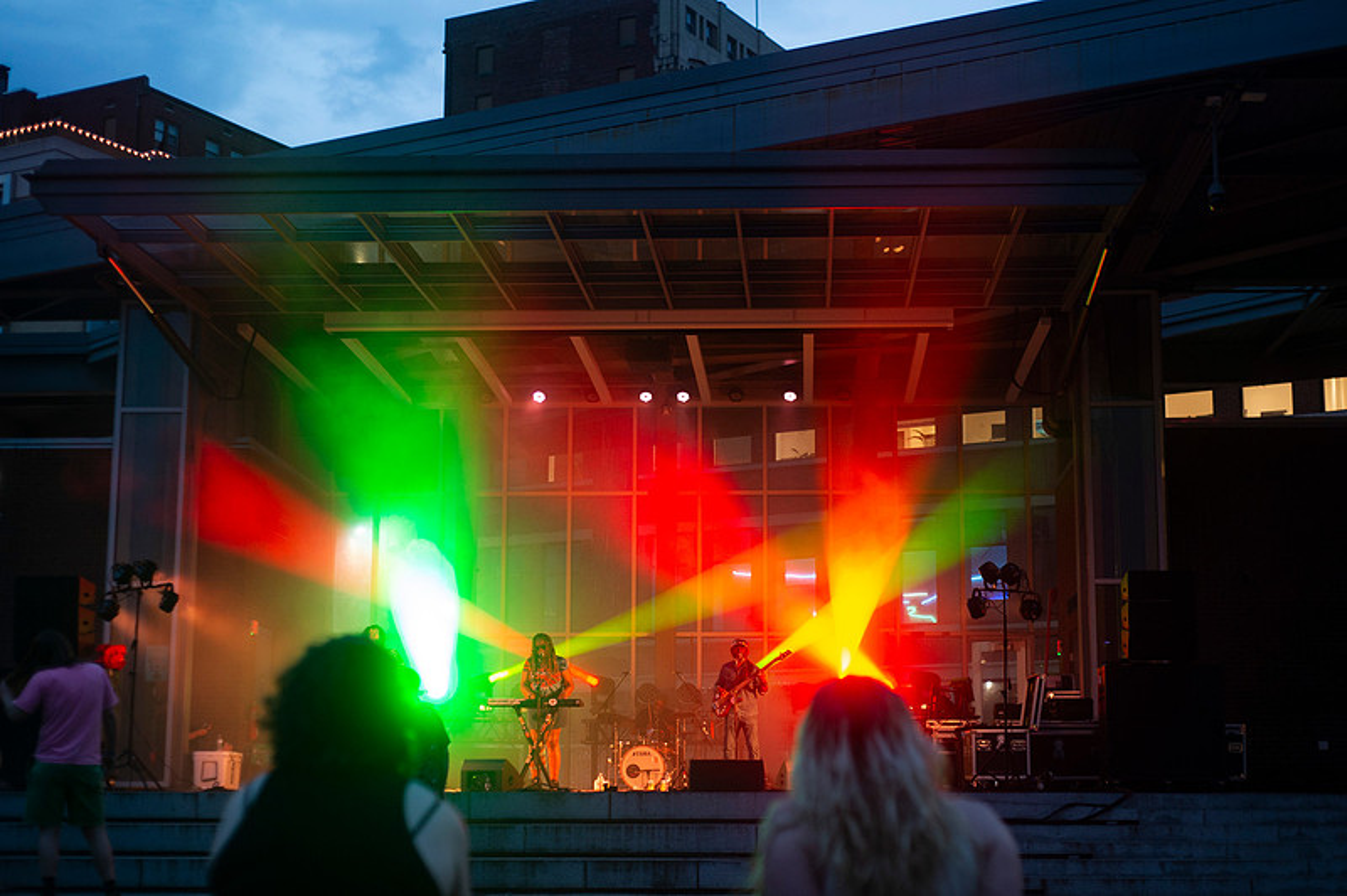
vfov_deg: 24.6
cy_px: 464
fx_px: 2052
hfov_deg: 36.3
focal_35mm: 55
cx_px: 711
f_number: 2.8
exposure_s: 1/80
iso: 800
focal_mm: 50
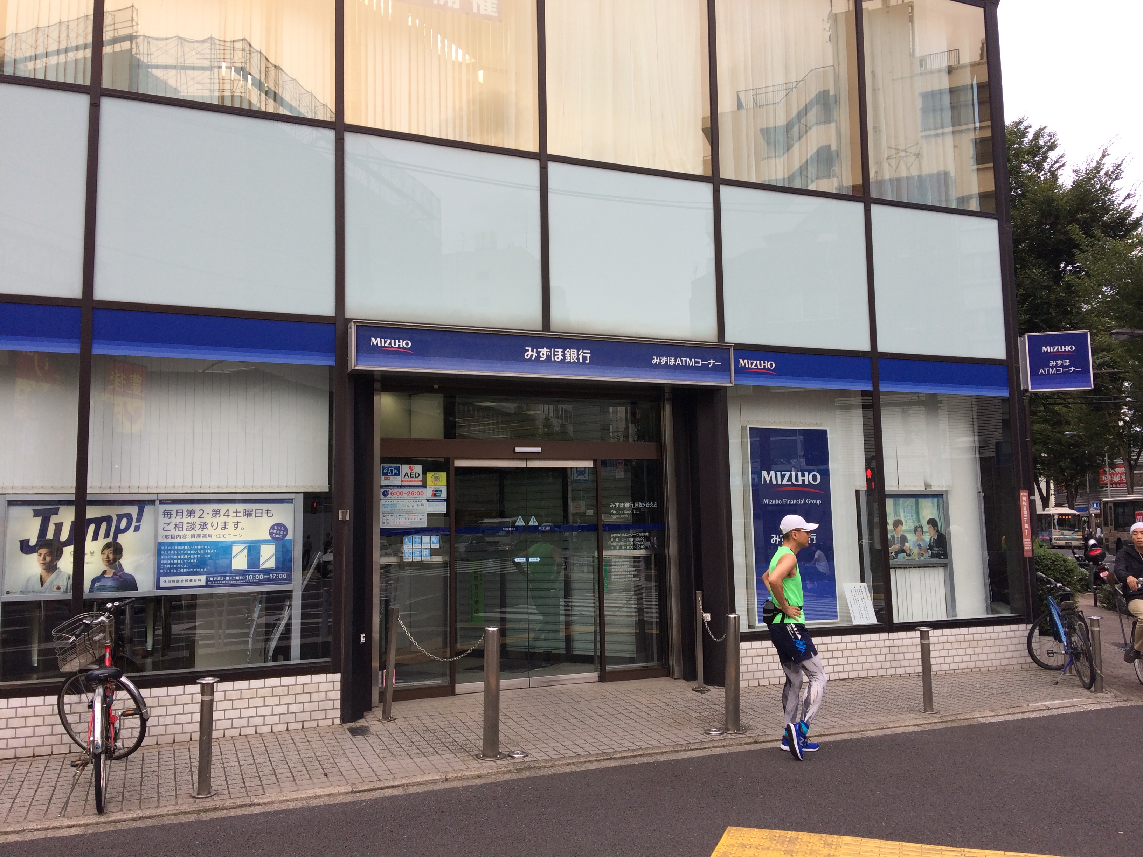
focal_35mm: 29
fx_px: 958
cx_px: 572
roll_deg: +0.3
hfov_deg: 61.7
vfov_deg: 48.2
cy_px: 428
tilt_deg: +4.2
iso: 32
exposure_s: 1/285
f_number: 2.2
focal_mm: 4.15
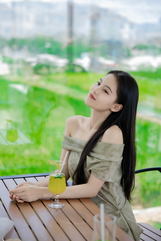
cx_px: 80
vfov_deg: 28.8
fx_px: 470
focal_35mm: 70
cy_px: 120
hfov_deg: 19.5
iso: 100
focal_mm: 70
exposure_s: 1/100
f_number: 2.8
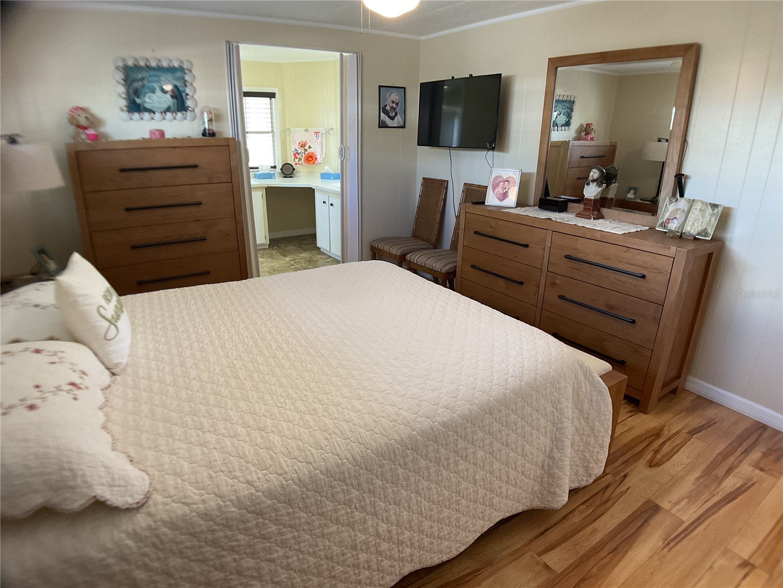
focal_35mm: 29
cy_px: 294
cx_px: 392
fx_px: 656
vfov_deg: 48.2
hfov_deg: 61.7
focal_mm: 3
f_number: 1.8
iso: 80
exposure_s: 1/60
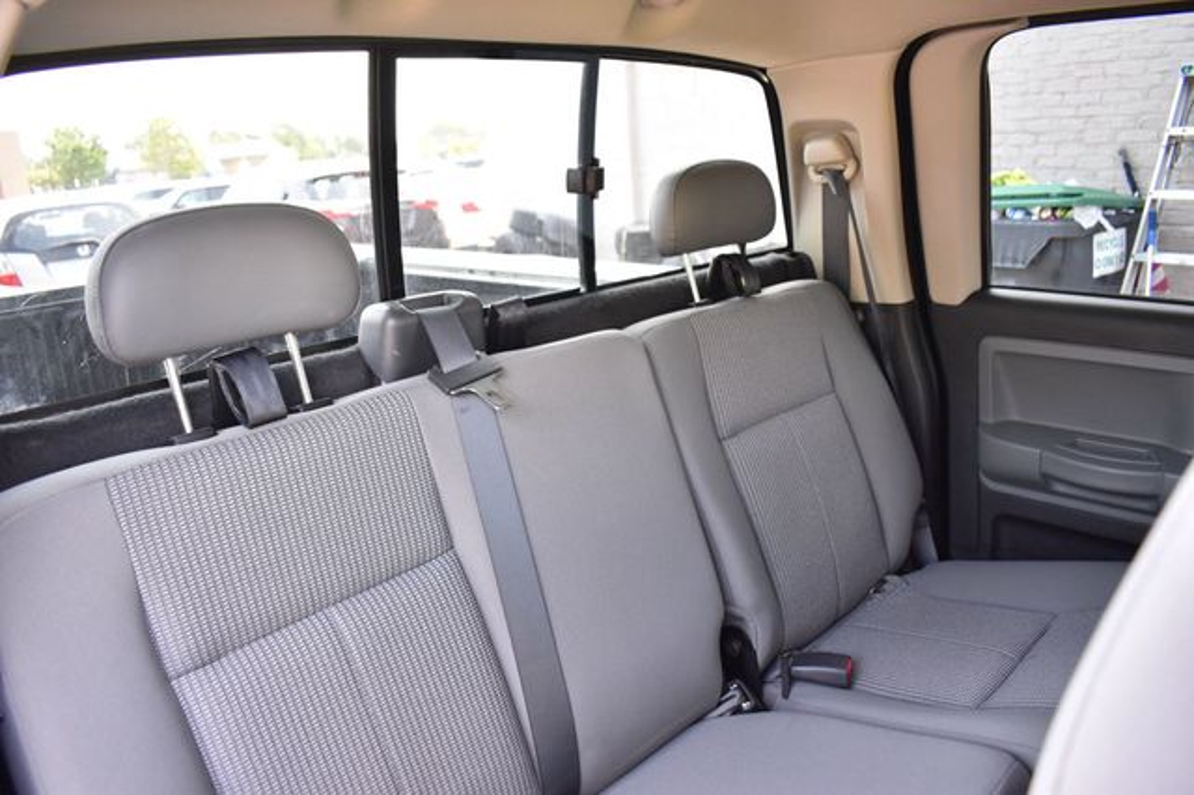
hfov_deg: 67.4
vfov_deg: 47.9
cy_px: 398
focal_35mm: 27
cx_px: 597
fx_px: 895
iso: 900
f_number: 4
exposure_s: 1/125
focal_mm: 18
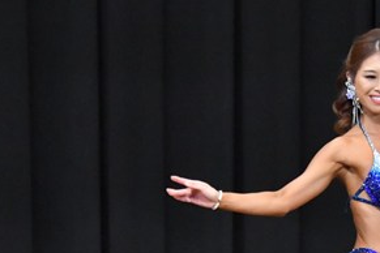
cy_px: 326
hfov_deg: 3.6
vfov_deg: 2.4
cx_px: 352
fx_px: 6090
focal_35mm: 577
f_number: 5.6
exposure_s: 1/400
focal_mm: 145
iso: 8000
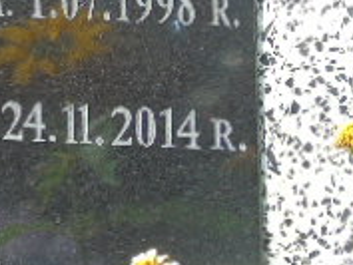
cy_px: 80
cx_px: -259
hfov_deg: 3.8
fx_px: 5235
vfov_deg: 2.9
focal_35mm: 513
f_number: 4.7
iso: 80
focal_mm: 25
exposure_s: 1/125
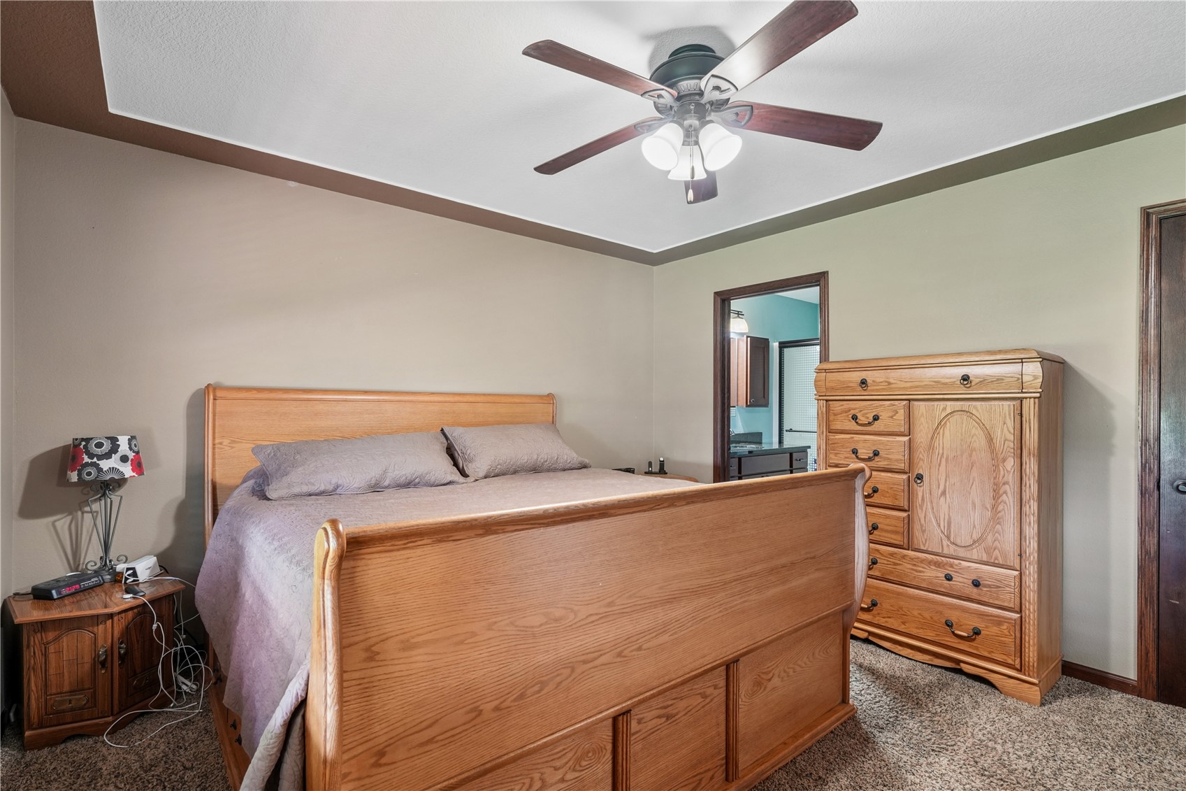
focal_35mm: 16
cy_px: 396
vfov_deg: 73.7
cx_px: 593
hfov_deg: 96.7
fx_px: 527
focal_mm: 16
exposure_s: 1/5
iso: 800
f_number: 8
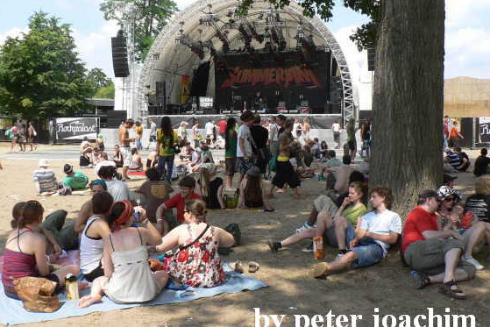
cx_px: 244
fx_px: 531
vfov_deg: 34.2
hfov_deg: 49.5
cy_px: 149
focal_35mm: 39
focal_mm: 6.4
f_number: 4
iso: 64
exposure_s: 1/320
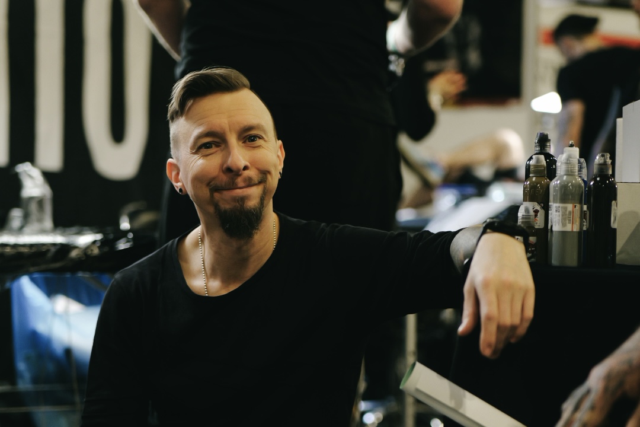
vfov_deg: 27.0
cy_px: 214
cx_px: 320
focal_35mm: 50
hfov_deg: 39.6
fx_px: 889
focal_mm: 50
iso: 2500
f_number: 1.8
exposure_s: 1/320
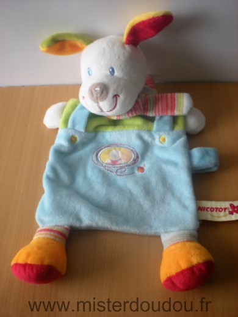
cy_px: 158
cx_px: 119
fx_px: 348
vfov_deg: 49.0
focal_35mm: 38
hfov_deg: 37.7
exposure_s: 1/13.8
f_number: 3.1
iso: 64
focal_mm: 6.3
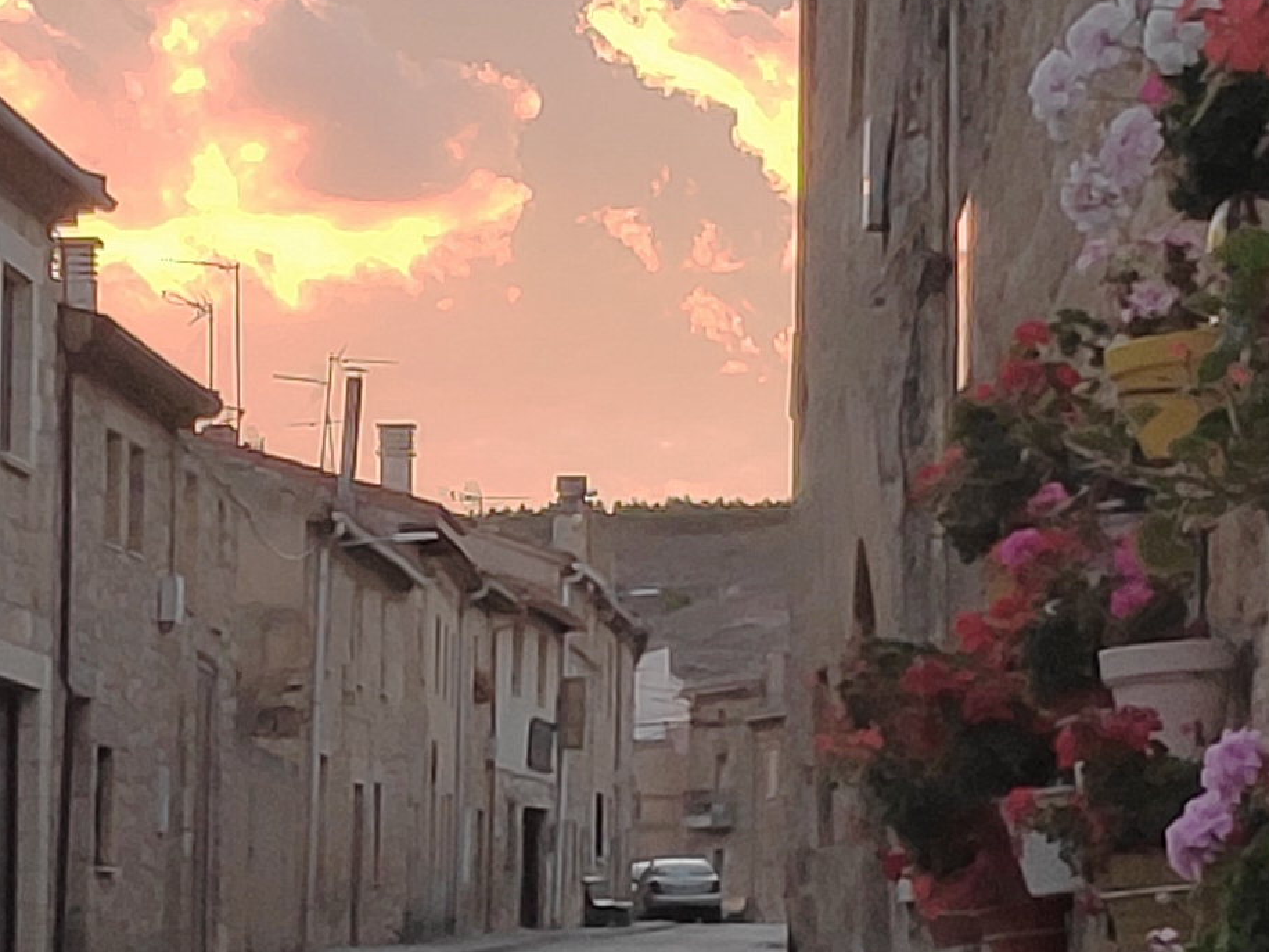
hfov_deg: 21.9
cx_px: 236
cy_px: 744
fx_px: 3226
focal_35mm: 88
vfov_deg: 16.7
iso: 100
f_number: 1.9
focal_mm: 3.94
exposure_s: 1/223
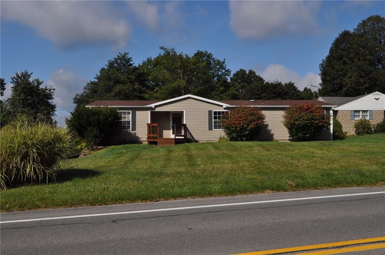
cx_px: 192
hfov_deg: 49.6
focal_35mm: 39
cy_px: 128
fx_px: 416
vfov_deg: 34.1
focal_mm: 26
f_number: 11
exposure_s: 1/500
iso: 200
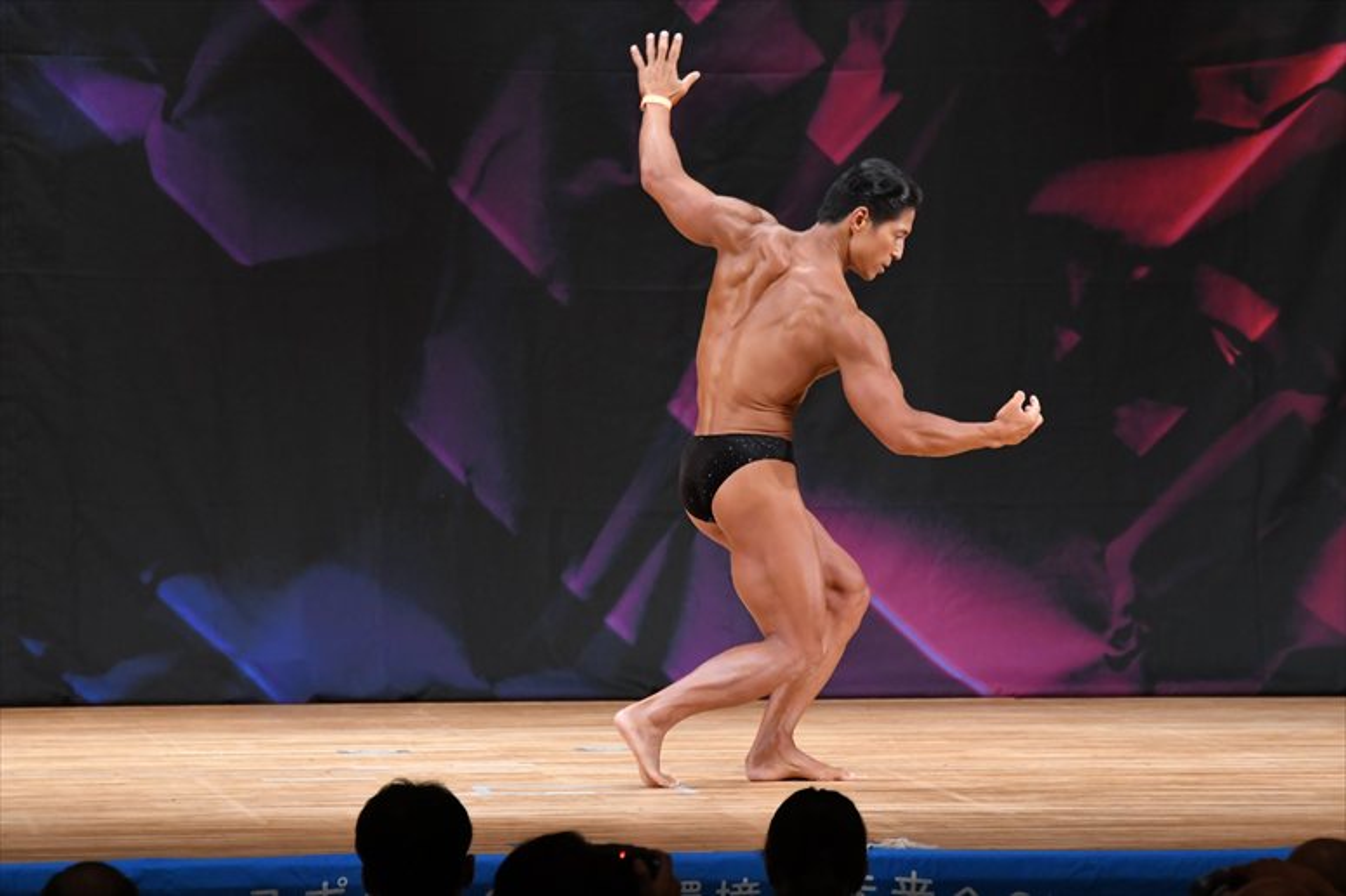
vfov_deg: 5.4
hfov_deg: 8.1
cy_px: 448
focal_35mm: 255
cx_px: 673
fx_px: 9530
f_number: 5.6
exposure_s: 1/400
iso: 3200
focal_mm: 170
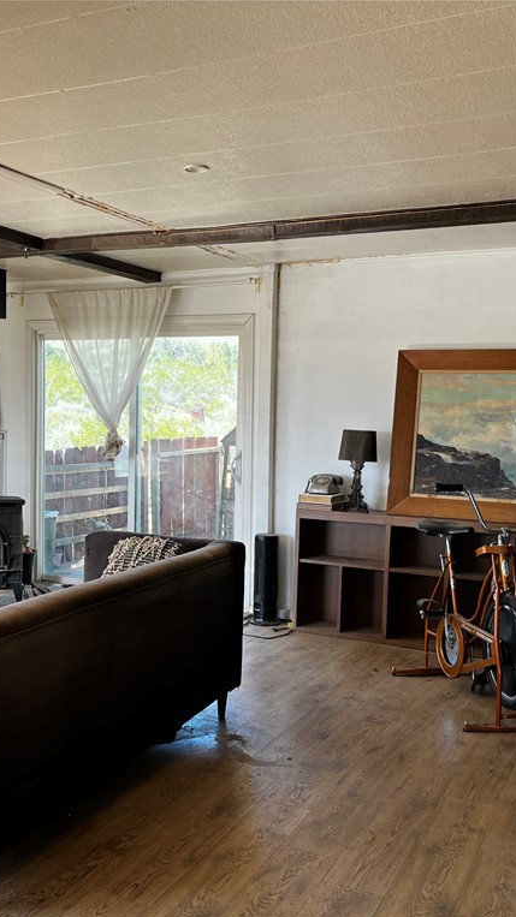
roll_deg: -0.2
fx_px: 925
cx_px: 194
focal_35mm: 38
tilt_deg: -4.4
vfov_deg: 52.8
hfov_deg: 31.0
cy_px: 460
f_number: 1.6
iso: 32
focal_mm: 5.1
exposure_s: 1/127
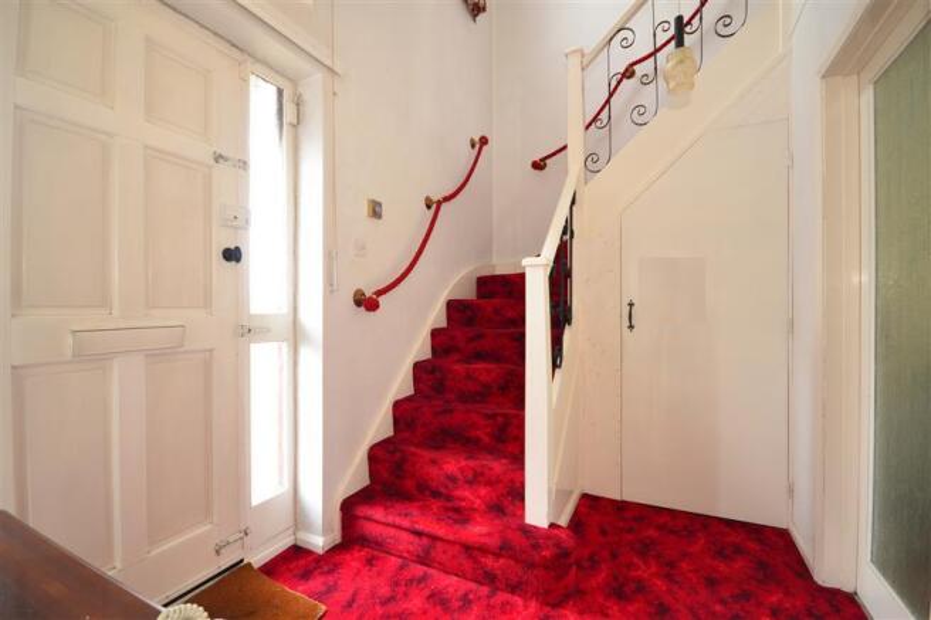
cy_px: 310
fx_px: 388
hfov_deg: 100.4
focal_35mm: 15
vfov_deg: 77.3
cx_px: 466
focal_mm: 10
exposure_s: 1/5
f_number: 5.6
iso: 200
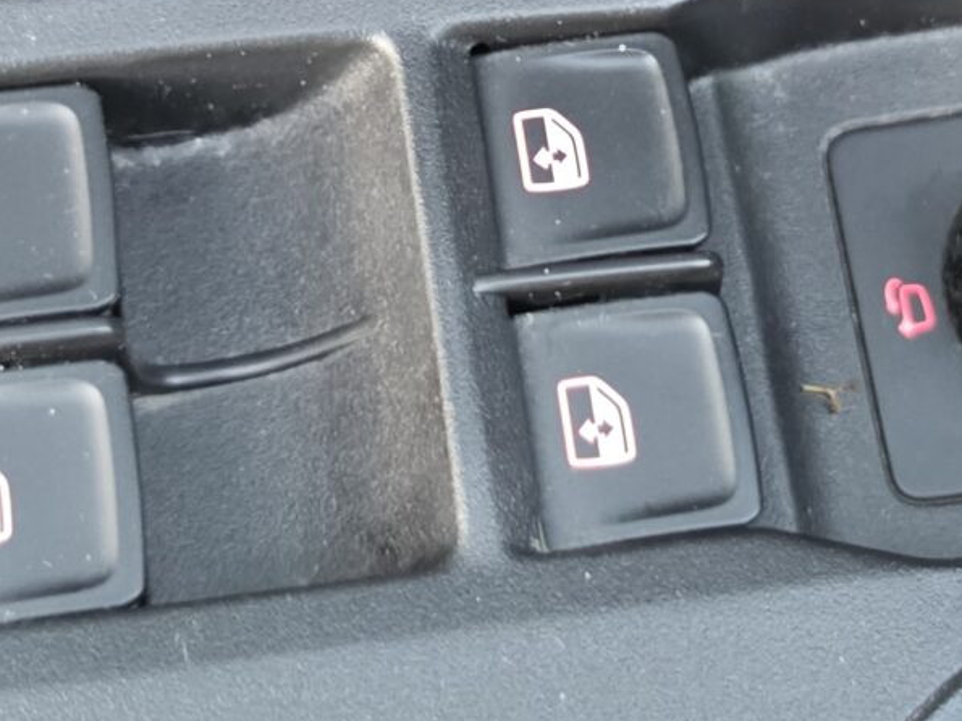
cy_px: -176
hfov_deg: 19.8
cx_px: 542
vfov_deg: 14.4
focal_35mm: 99
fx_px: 2751
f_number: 1.4
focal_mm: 6.5
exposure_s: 1/120
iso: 1000
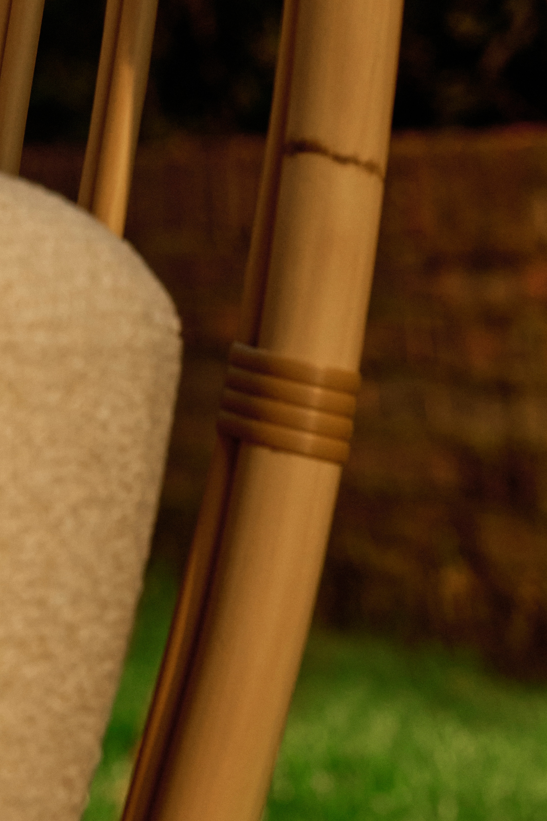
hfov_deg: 7.0
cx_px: -31
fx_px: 4447
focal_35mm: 195
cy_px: -202
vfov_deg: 10.3
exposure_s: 1/400
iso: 640
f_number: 5.6
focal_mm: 67.4
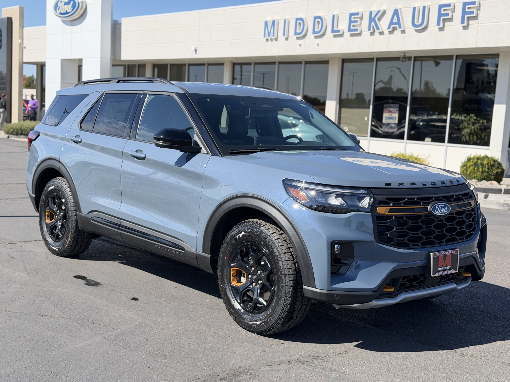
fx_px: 707
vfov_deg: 30.3
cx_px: 255
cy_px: 191
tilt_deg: -6.7
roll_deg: -3.1
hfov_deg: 39.7
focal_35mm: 48
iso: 100
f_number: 1.78
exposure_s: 1/3704
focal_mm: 6.76
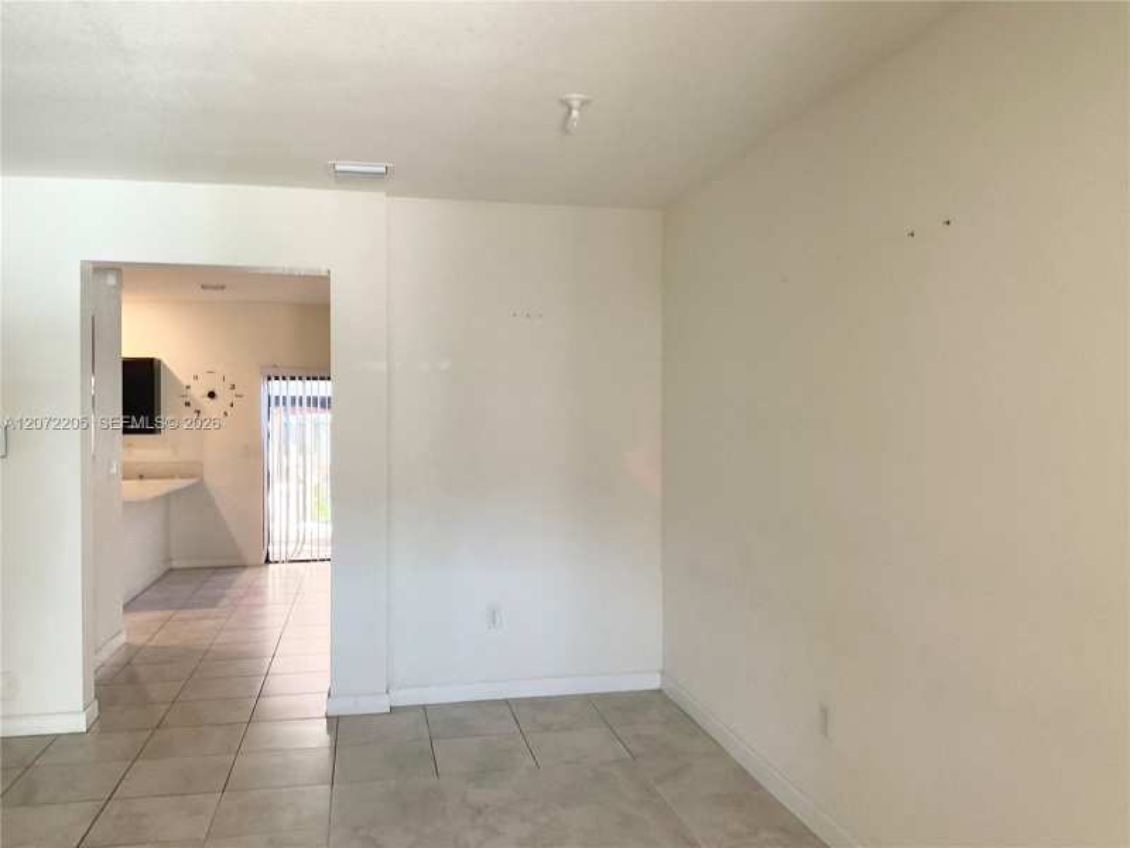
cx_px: 565
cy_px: 424
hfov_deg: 61.7
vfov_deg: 48.2
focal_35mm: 29
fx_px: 947
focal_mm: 3
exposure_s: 1/60
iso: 100
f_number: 1.8
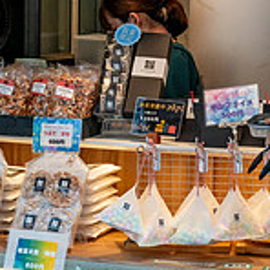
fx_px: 1315
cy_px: 184
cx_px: 193
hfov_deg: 11.7
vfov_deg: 11.7
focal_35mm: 149
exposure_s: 1/320
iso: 720
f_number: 8
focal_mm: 42
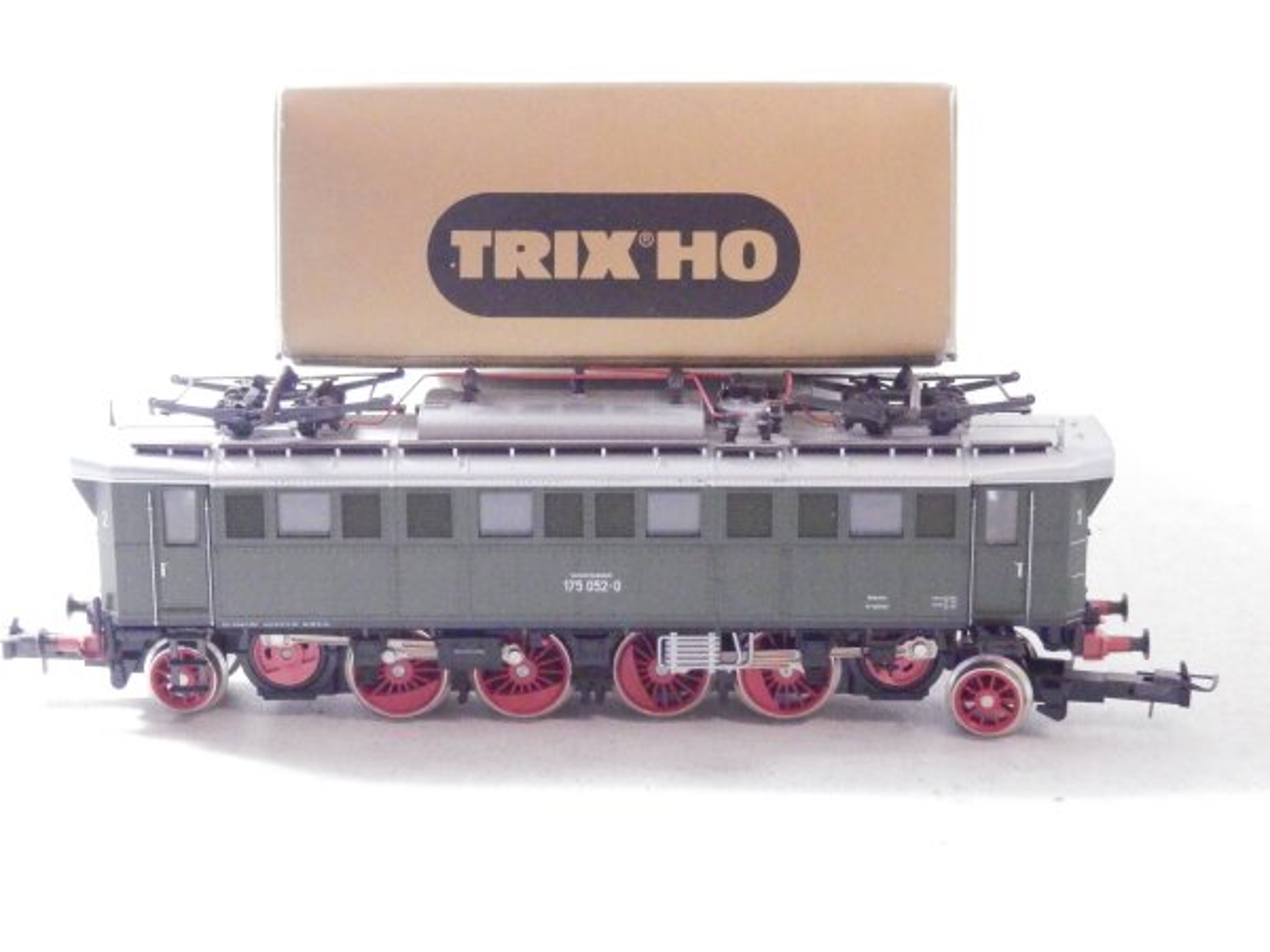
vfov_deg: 22.3
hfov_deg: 29.4
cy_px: 476
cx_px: 635
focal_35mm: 66
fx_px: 2421
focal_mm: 11.9
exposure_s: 1/160
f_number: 4.4
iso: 3200
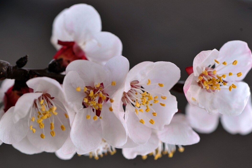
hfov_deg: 17.1
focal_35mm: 120
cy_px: 91
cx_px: 124
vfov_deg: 11.4
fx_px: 840
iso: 360
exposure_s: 1/500
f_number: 5.6
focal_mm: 105
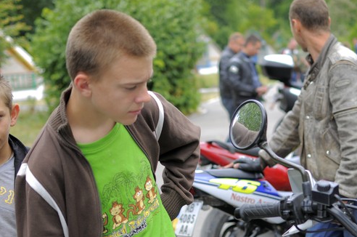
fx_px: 739
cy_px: 164
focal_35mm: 75
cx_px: 230
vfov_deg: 18.1
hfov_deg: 27.0
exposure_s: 1/500
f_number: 2.8
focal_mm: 35
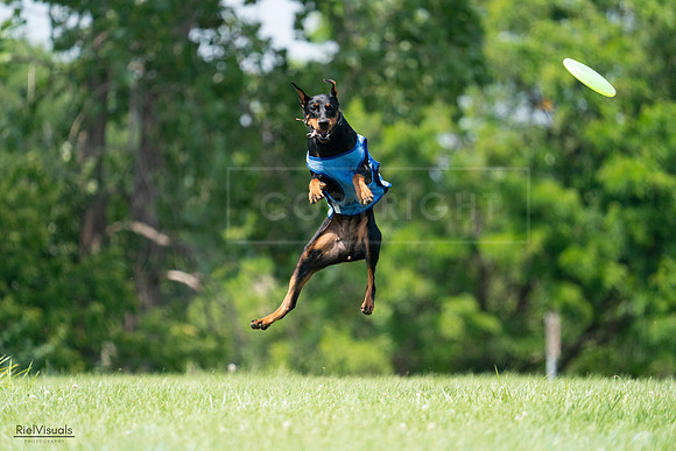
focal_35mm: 474
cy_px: 226
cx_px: 338
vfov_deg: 2.9
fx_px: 8902
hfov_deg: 4.3
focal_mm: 474
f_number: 6.3
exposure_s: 1/4000
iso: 2500
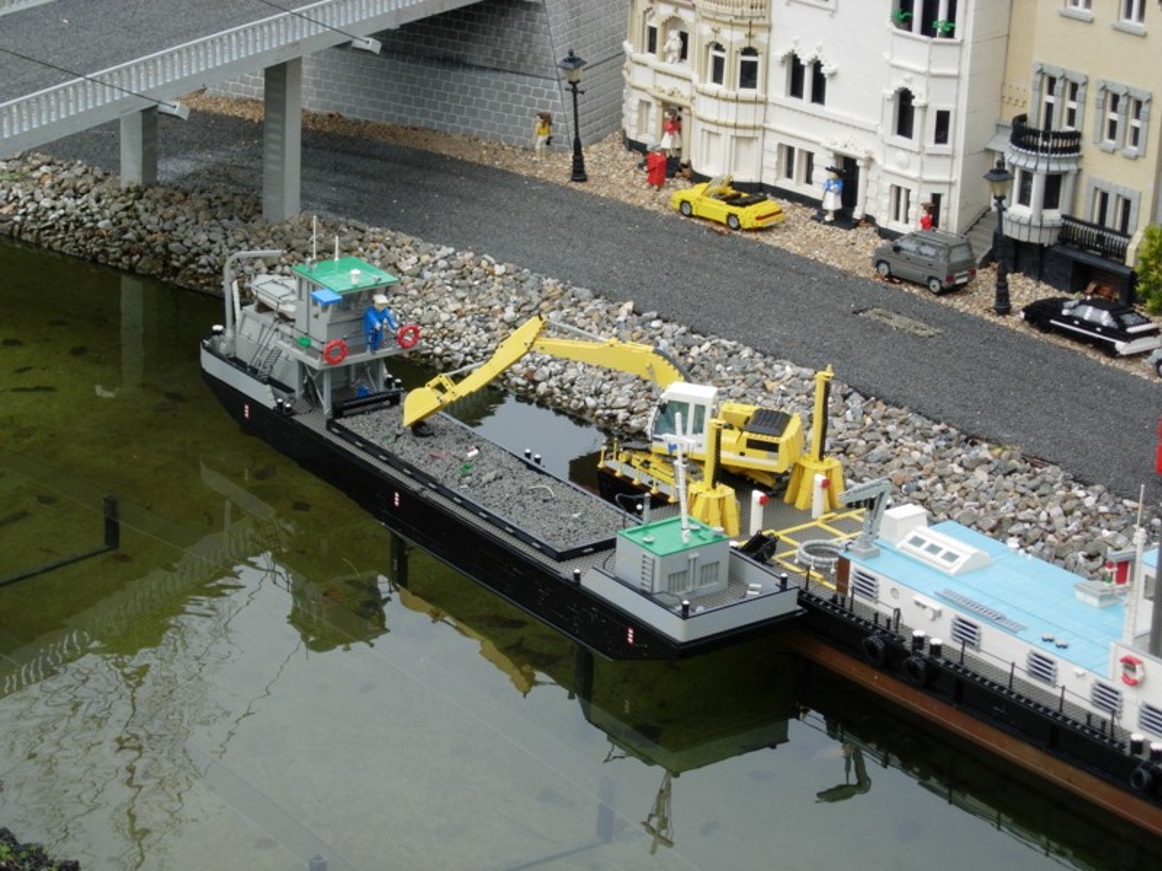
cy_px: 436
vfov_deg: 13.1
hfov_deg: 17.4
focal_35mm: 113
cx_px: 581
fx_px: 3793
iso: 64
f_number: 4.9
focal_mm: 23.4
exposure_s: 1/215
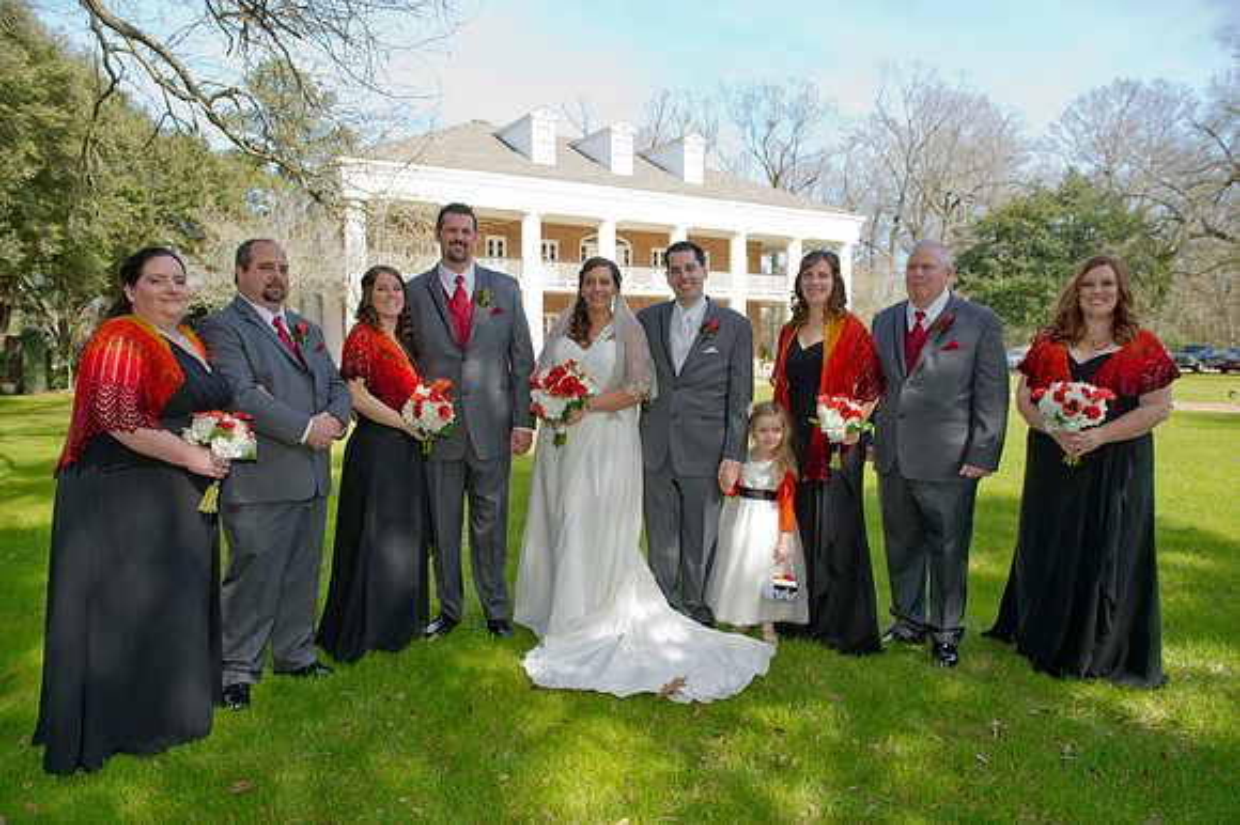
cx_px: 620
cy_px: 412
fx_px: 826
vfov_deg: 53.1
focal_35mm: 24
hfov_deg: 73.8
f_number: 5
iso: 200
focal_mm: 24
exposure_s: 1/250
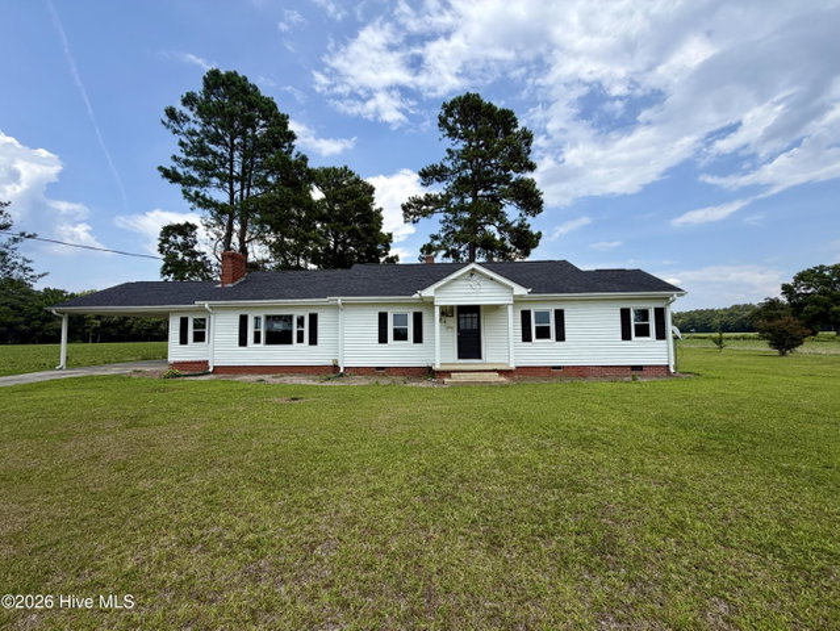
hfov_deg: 102.0
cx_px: 420
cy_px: 316
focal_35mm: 14
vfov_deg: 85.7
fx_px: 340
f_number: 2.2
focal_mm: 2.22
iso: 20
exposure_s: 1/901
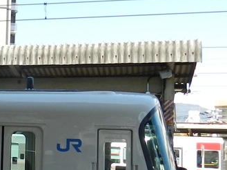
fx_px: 550
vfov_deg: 17.5
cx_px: -82
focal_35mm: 84
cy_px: 96
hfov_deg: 20.8
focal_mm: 4
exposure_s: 1/640
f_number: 3.4
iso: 160
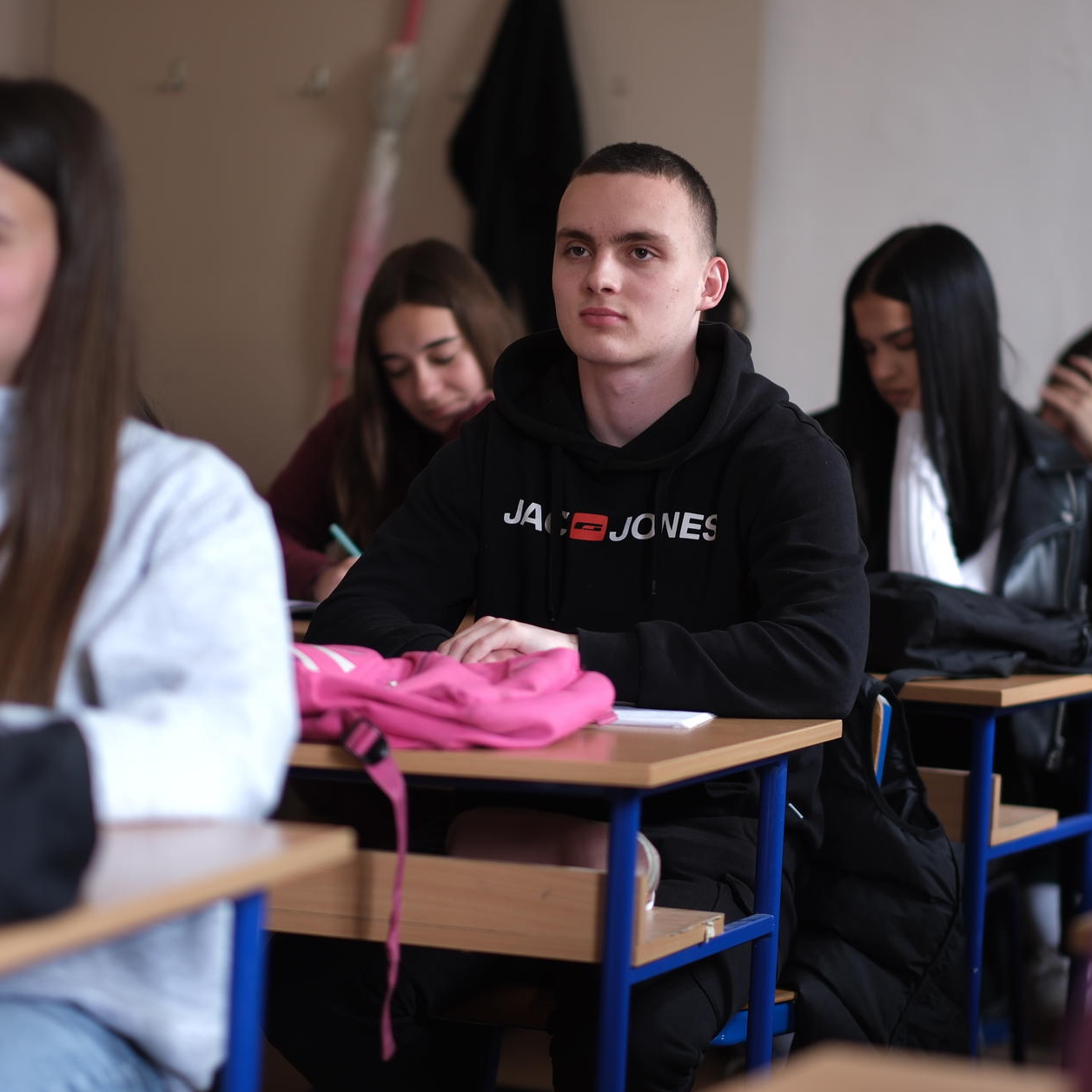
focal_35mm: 109
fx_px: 3890
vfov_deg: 16.0
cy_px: 541
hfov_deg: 16.0
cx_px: 602
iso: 80
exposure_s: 1/100
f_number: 1.2
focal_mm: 56
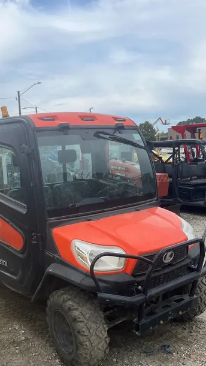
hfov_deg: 34.5
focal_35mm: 34
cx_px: 75
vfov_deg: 57.8
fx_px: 330
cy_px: 209
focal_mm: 5.1
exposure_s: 1/2101
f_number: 1.6
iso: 50
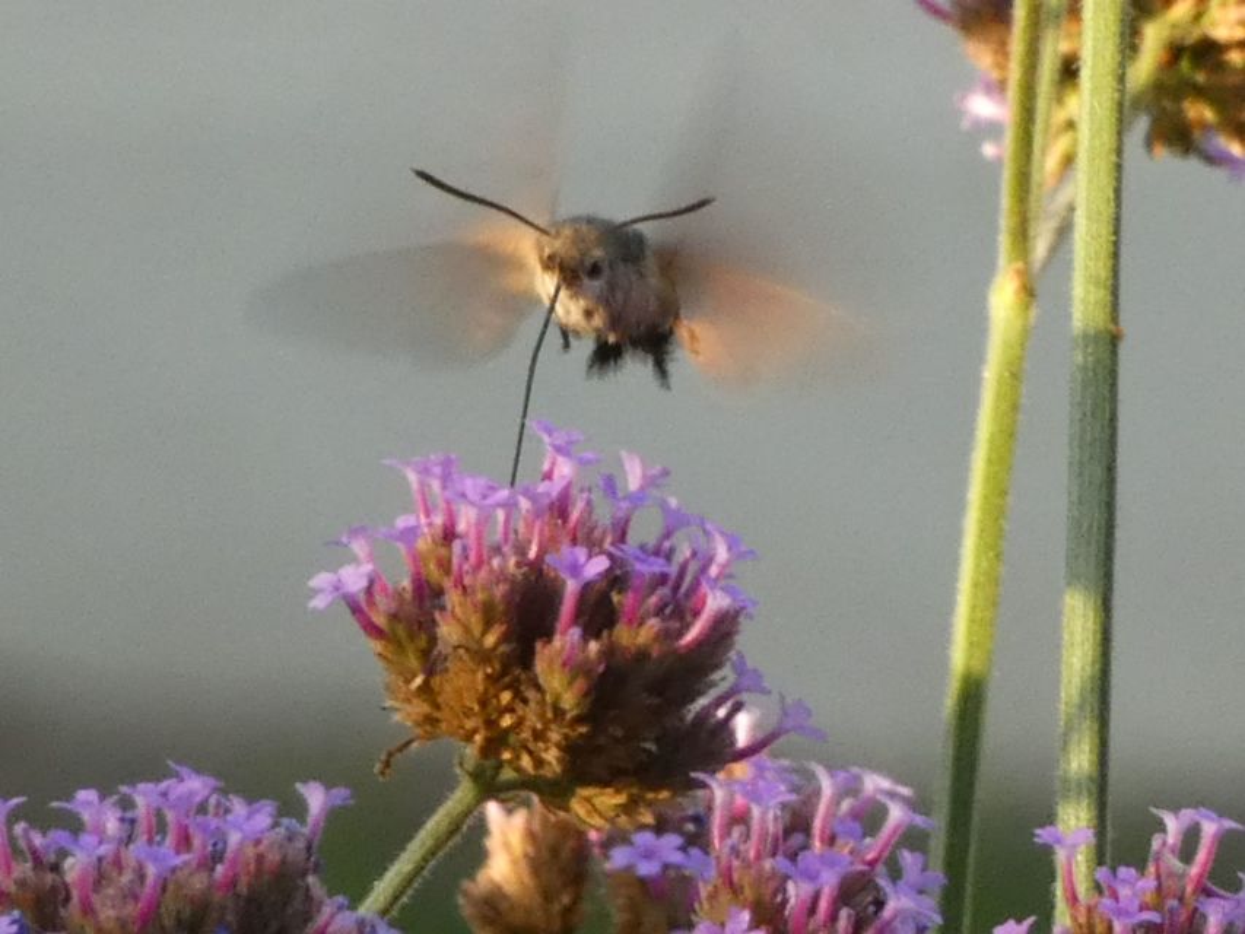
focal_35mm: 291
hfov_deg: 6.8
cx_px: 622
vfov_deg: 5.1
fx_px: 10468
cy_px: 467
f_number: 5.5
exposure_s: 1/80
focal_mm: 52.2
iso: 320
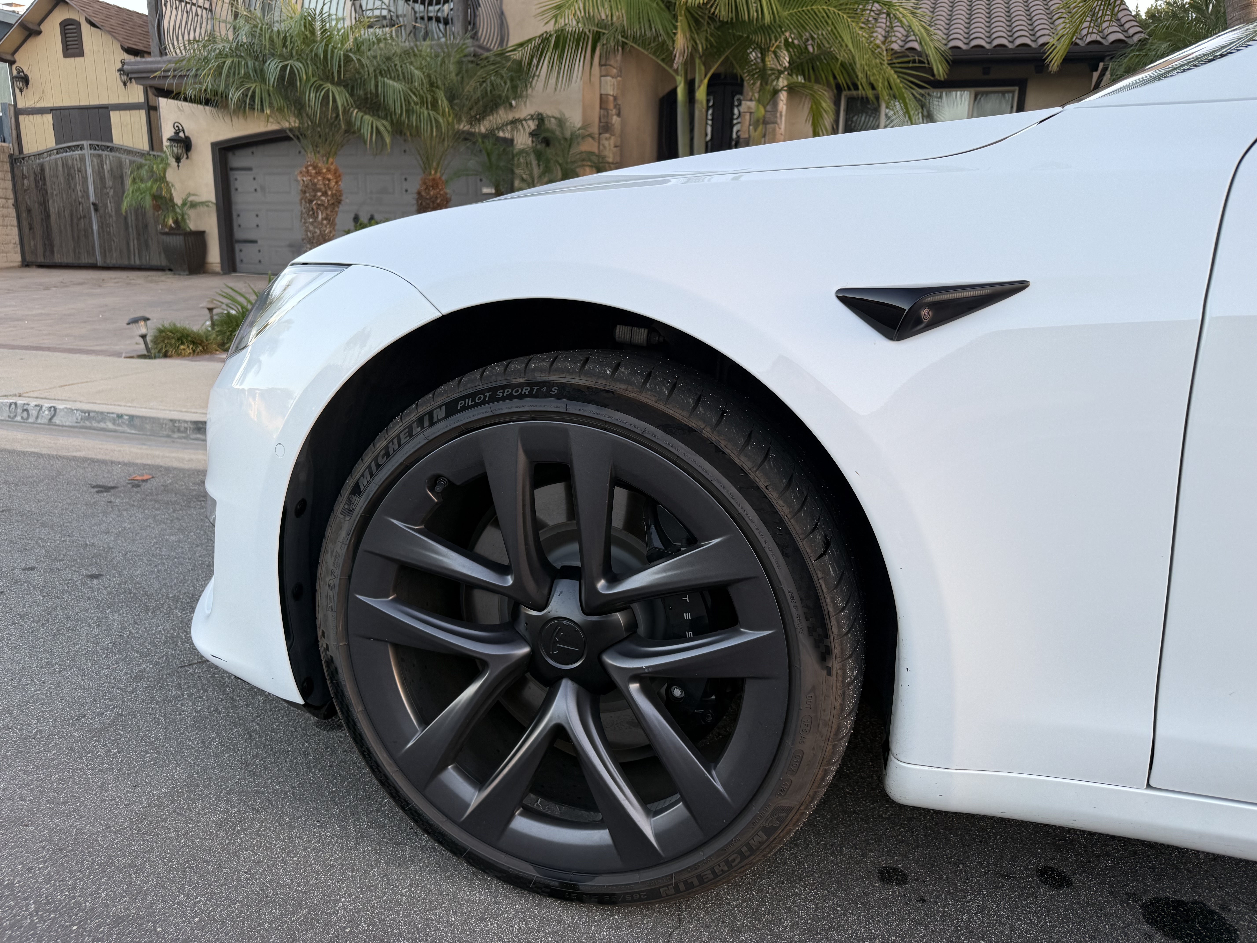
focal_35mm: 24
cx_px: 628
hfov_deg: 71.6
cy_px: 472
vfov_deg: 56.8
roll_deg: -1.5
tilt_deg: -12.6
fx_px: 872
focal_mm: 6.76
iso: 64
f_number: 1.78
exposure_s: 1/232
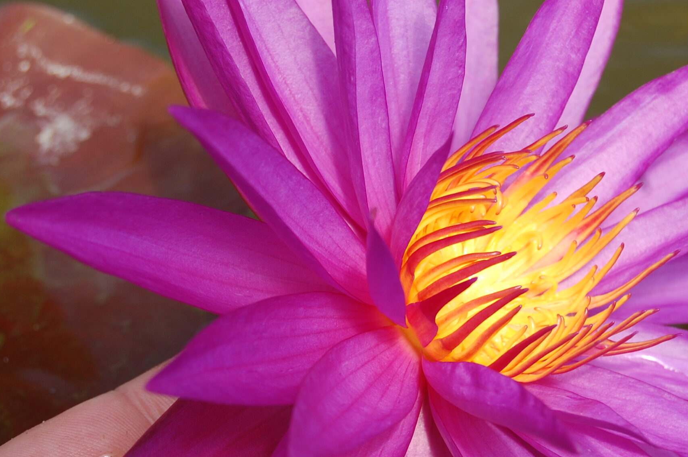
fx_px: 2363
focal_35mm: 124
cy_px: 240
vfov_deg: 11.1
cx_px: 429
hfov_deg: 16.5
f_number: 8
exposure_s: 1/250
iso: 200
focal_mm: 55
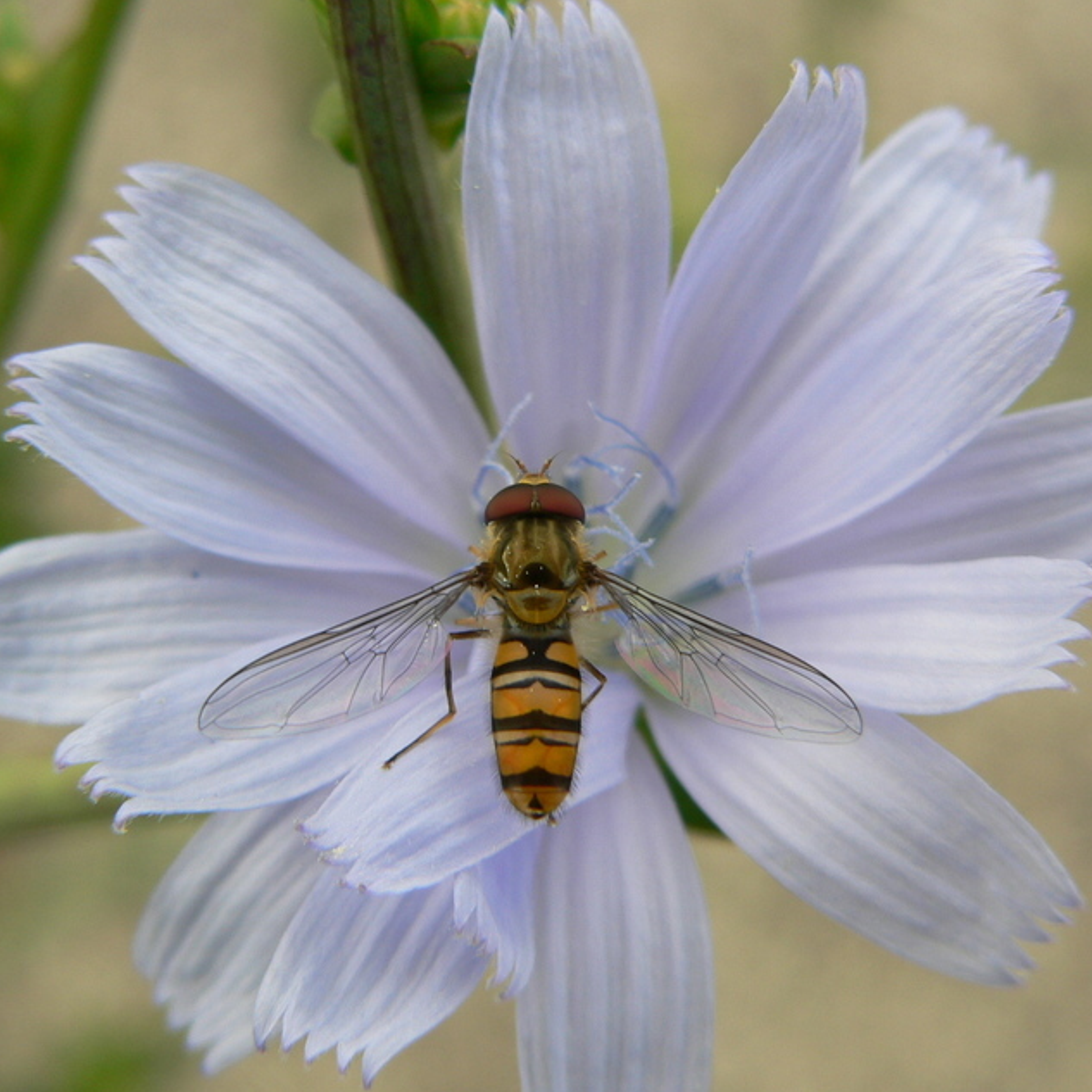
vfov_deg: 15.6
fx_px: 3997
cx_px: 487
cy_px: 547
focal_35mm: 112
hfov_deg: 15.6
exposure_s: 1/125
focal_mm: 15.7
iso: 80
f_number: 4
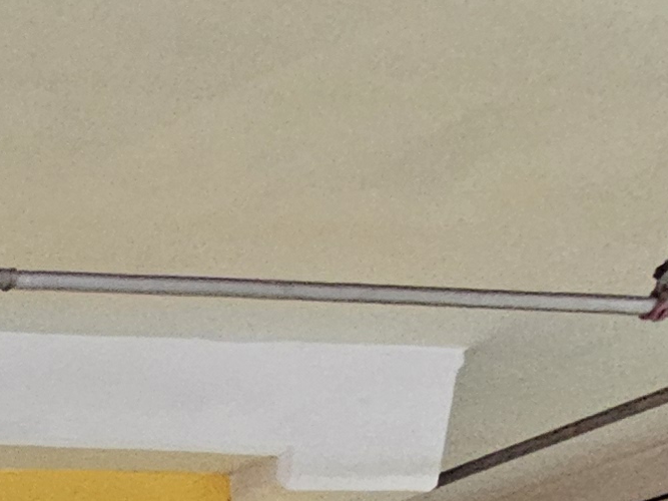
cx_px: -1117
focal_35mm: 78
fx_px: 1505
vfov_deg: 12.0
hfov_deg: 13.3
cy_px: 1413
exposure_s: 1/40
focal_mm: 2.2
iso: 400
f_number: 2.2
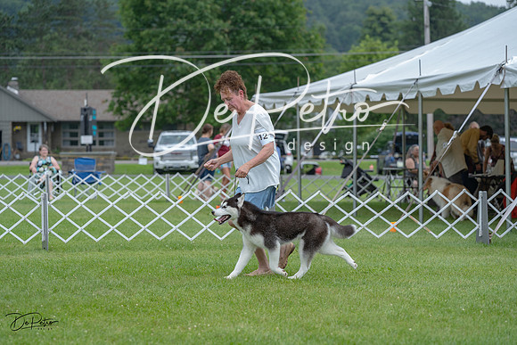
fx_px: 1709
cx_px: 258
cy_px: 172
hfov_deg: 17.2
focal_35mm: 119
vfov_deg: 11.5
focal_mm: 119
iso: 400
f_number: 4.5
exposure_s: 1/1000
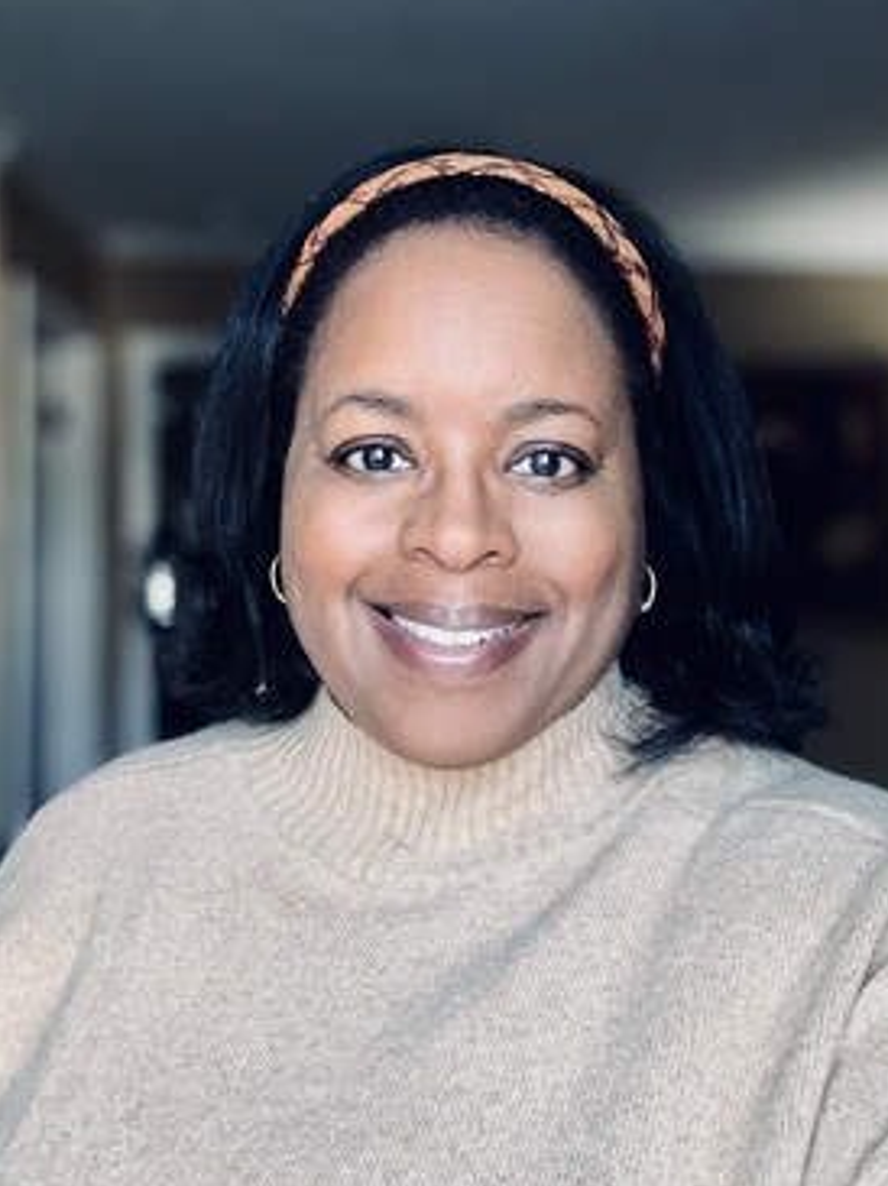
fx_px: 1404
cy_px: 480
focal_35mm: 41
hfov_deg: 35.1
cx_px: 497
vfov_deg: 45.6
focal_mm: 2.69
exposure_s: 1/60
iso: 160
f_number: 1.9
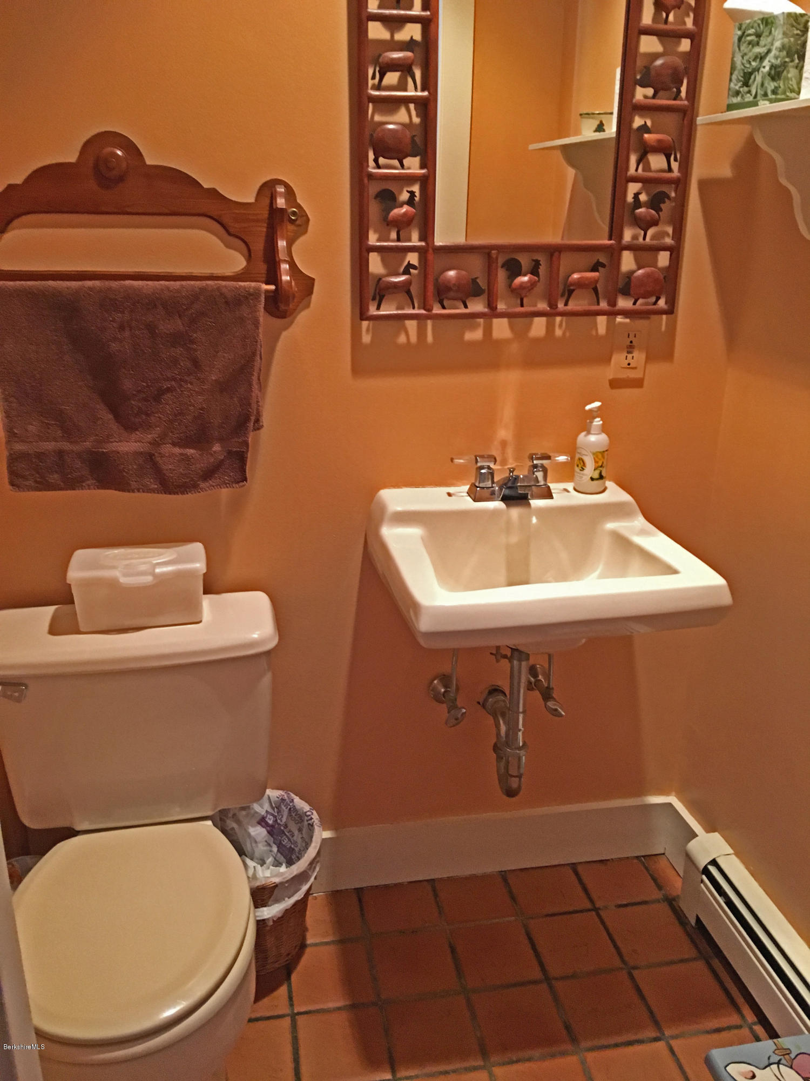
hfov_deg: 48.2
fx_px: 905
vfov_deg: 61.7
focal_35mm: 29
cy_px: 540
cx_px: 405
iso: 200
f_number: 2.2
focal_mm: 4.15
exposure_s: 1/15
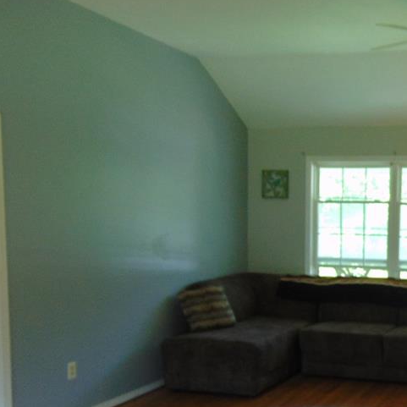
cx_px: 389
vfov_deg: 35.5
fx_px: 625
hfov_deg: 33.5
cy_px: 288
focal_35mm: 47
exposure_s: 1/30
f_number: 3
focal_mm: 4.5
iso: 100
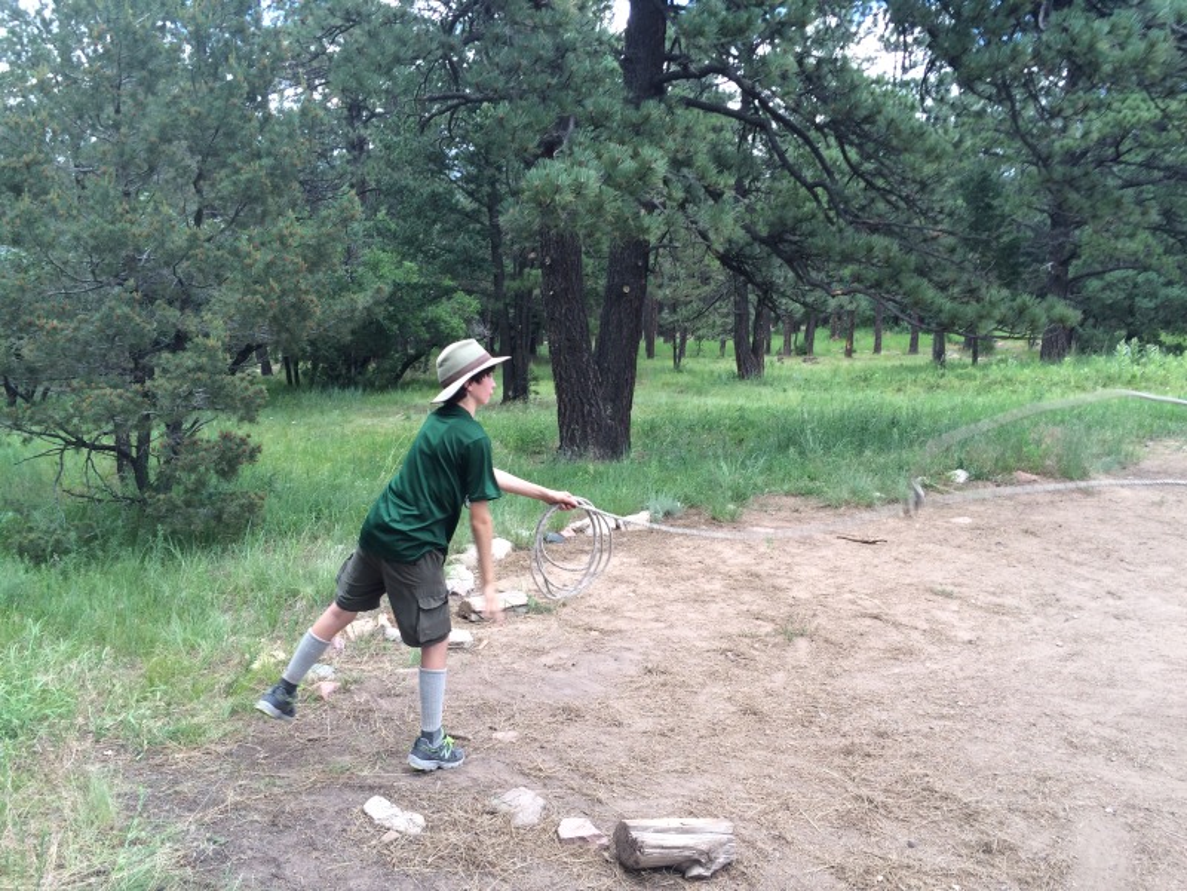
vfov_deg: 48.2
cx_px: 594
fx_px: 994
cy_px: 446
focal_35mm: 29
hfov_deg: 61.7
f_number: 2.2
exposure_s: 1/176
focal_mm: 4.15
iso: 32
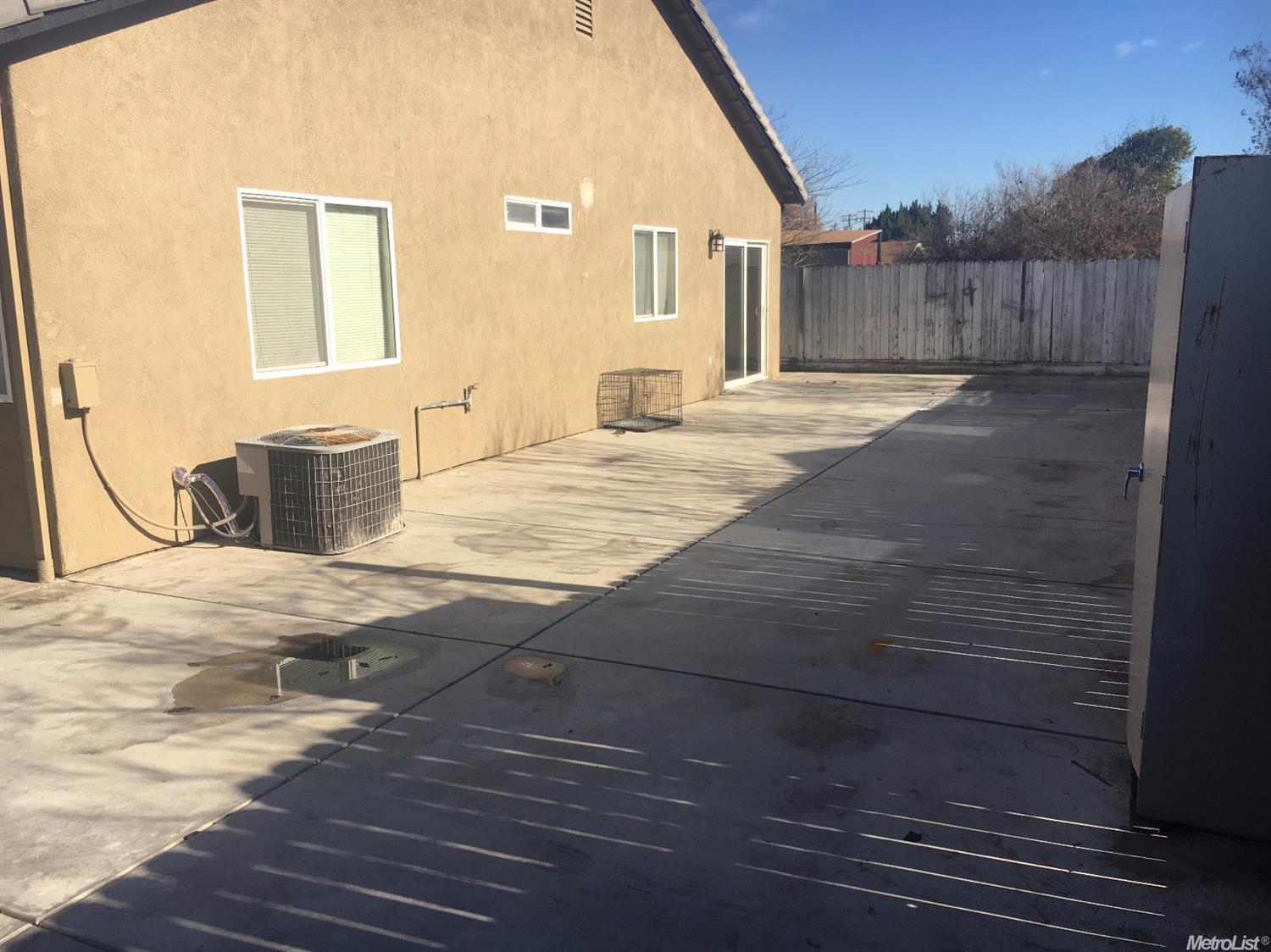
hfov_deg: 61.7
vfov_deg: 48.2
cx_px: 636
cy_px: 476
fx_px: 1064
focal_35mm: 29
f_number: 2.2
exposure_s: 1/1374
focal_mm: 4.15
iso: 25
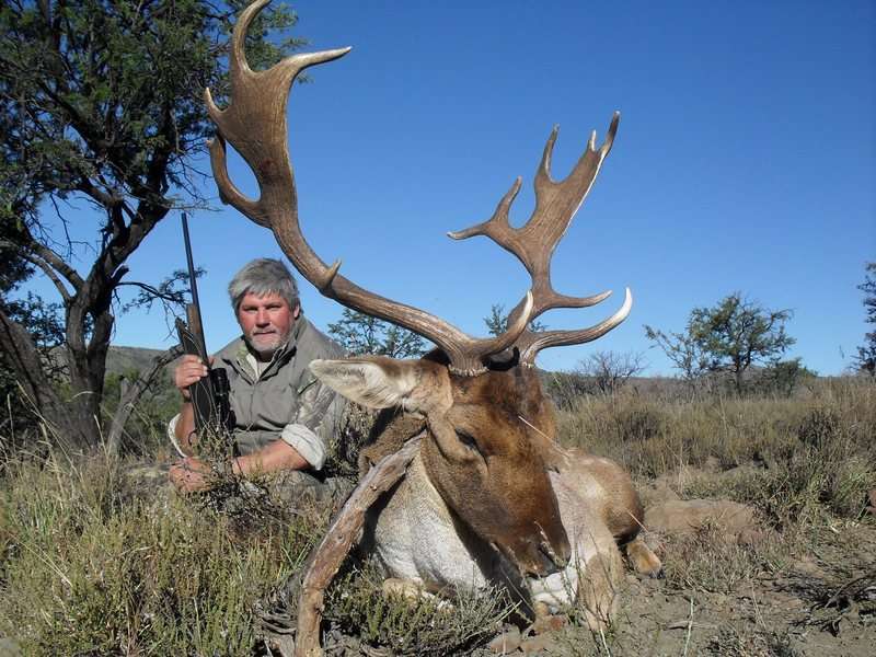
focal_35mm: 38
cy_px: 328
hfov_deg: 49.0
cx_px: 438
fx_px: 962
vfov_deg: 37.7
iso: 80
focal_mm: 6.3
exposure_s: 1/250
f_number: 8.3
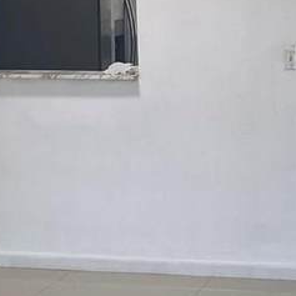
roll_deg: +0.2
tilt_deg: -8.9
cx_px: 241
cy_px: 151
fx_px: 1200
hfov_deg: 14.0
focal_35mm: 124
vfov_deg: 14.1
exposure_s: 1/120
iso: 100
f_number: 1.8
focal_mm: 4.25
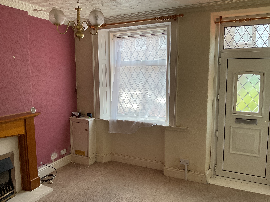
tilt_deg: -6.9
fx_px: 226
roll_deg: +0.1
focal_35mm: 29
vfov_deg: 48.2
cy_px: 101
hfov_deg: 61.7
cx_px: 135
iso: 32
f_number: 1.8
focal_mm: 3
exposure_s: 1/120
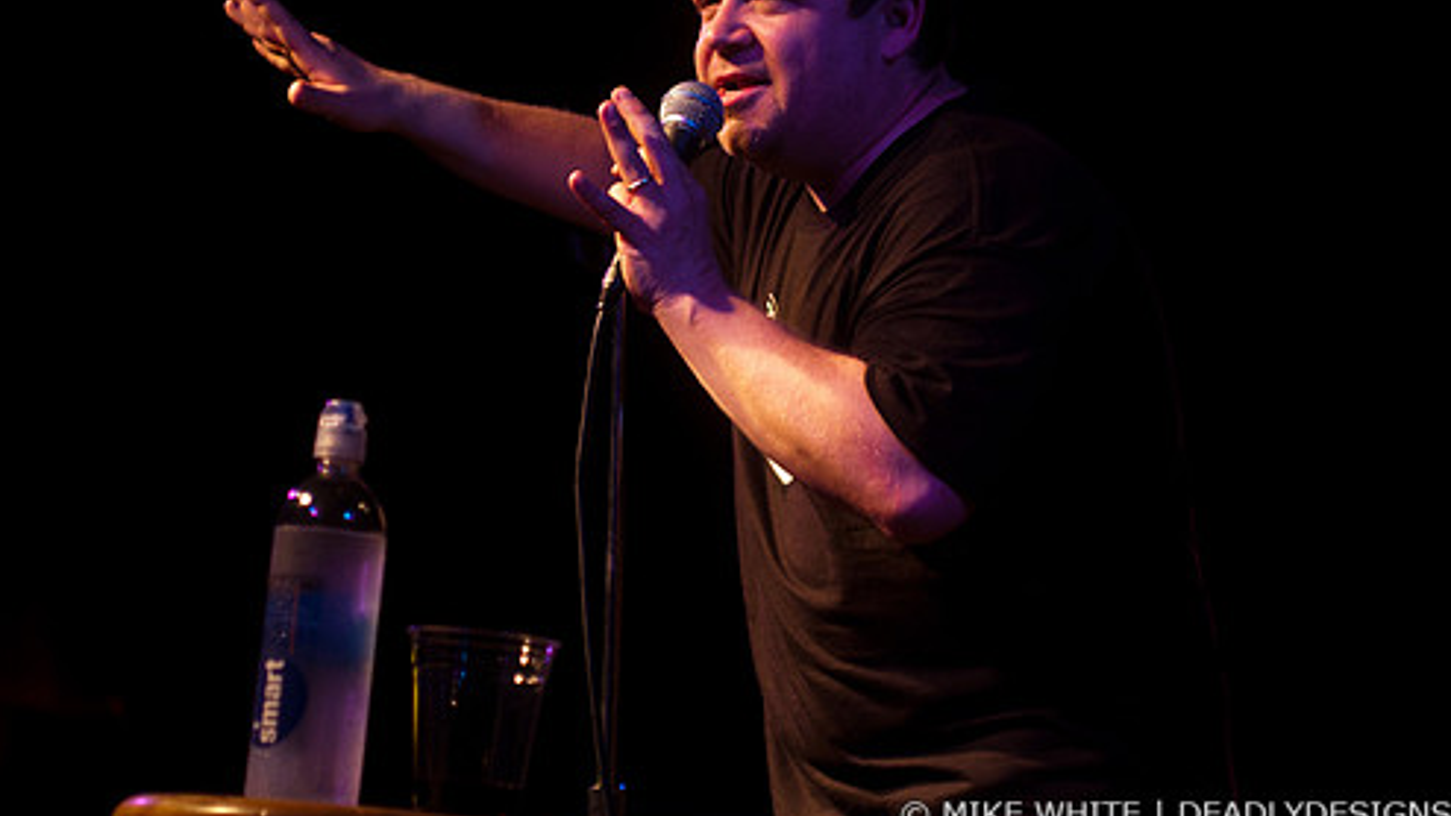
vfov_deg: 9.4
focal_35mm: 129
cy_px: 274
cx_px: 699
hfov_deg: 16.6
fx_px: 4964
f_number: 2.8
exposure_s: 1/50
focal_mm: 70
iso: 1000
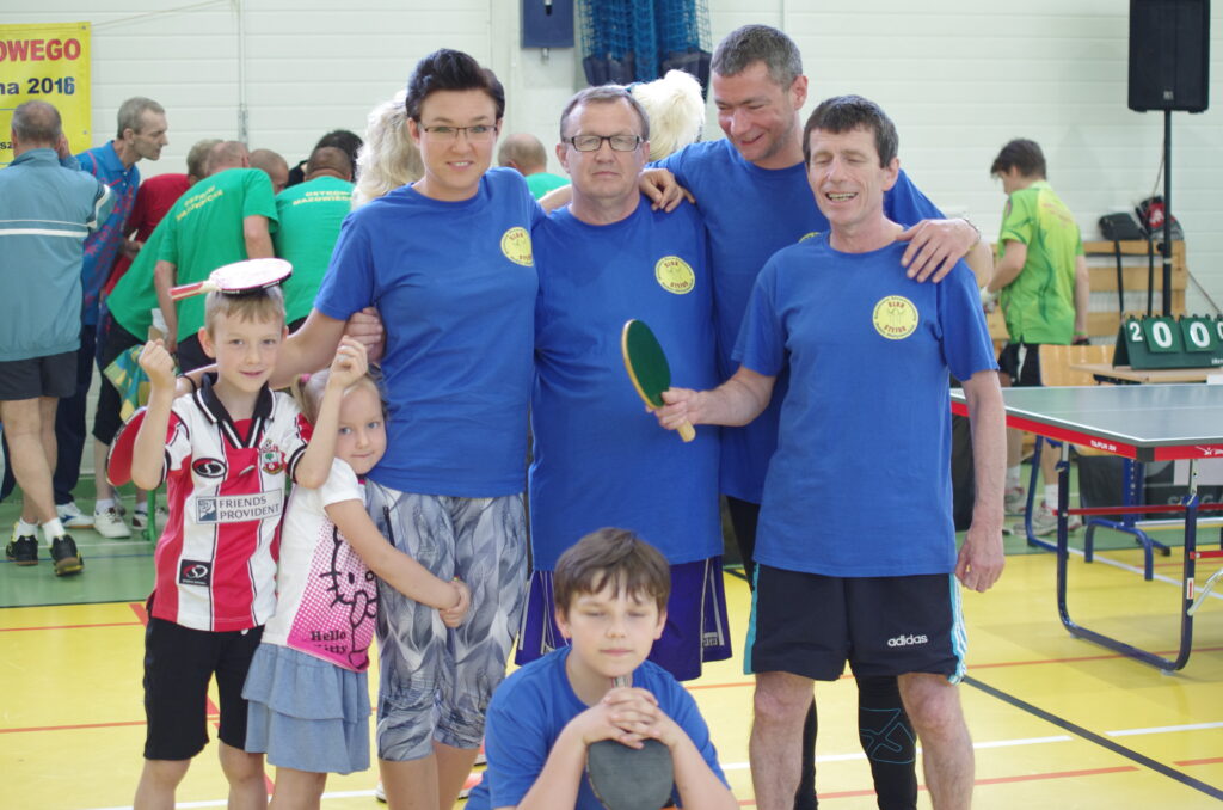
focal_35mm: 75
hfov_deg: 27.0
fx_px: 2542
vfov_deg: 18.1
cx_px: 612
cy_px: 405
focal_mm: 50
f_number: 2.8
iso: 800
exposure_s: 1/60
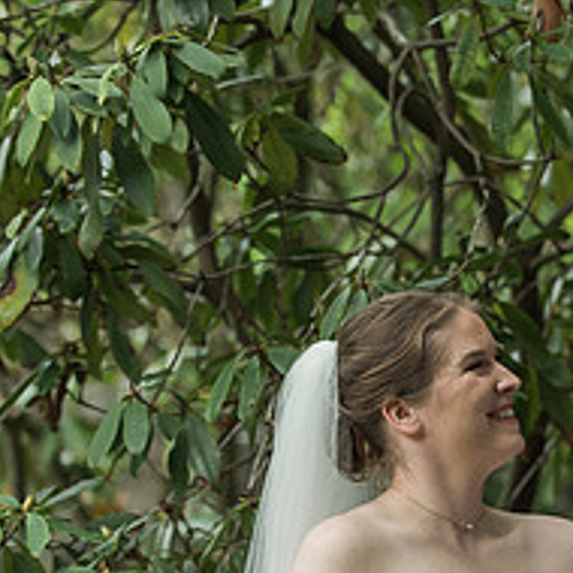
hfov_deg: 8.2
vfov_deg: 8.2
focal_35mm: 213
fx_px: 3989
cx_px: 501
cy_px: 487
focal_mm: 82
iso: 500
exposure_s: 1/500
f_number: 2.8
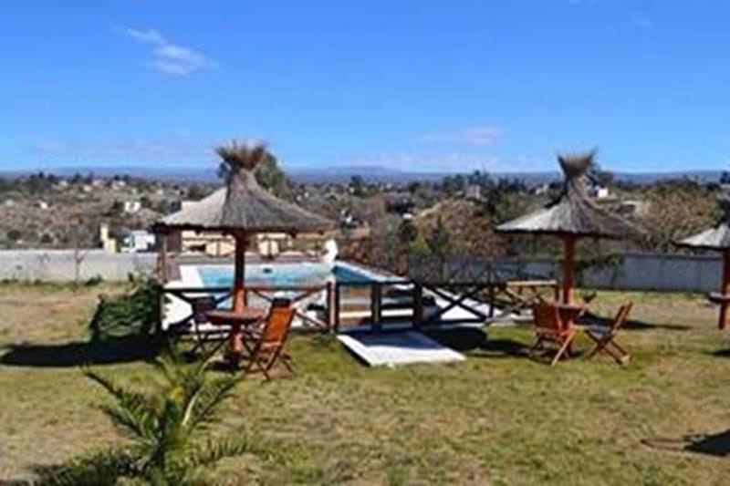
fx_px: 608
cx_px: 365
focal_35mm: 30
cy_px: 243
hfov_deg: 61.9
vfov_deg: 43.6
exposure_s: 1/500
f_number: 11
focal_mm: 20
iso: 400
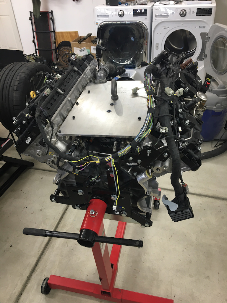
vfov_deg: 61.7
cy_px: 152
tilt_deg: -36.0
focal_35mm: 29
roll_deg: +2.9
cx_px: 114
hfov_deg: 48.2
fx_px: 254
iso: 64
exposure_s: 1/30
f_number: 2.2
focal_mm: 4.15
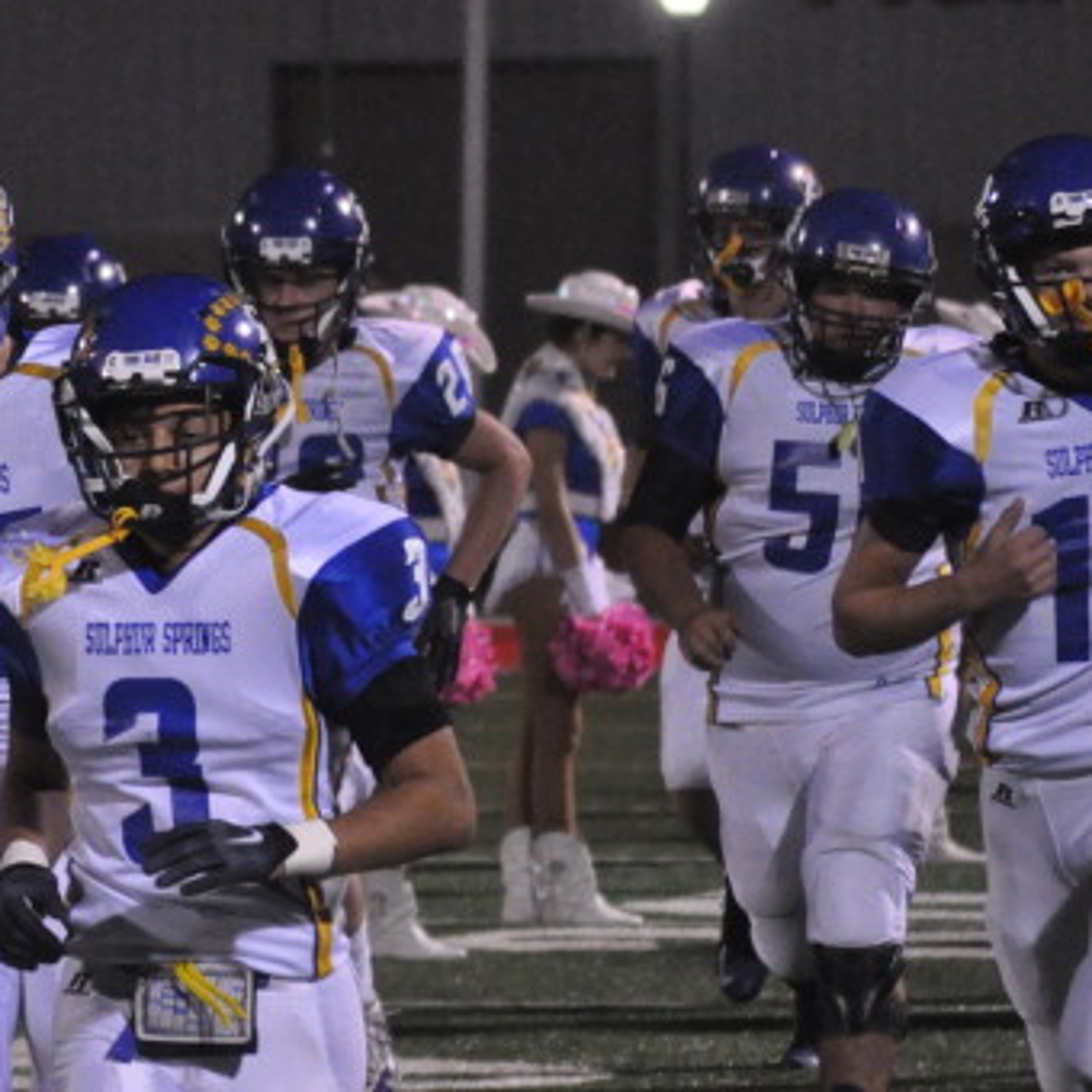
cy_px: 617
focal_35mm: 435
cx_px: 55
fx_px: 15525
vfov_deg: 4.0
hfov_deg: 4.0
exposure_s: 1/500
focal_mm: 116
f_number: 4.8
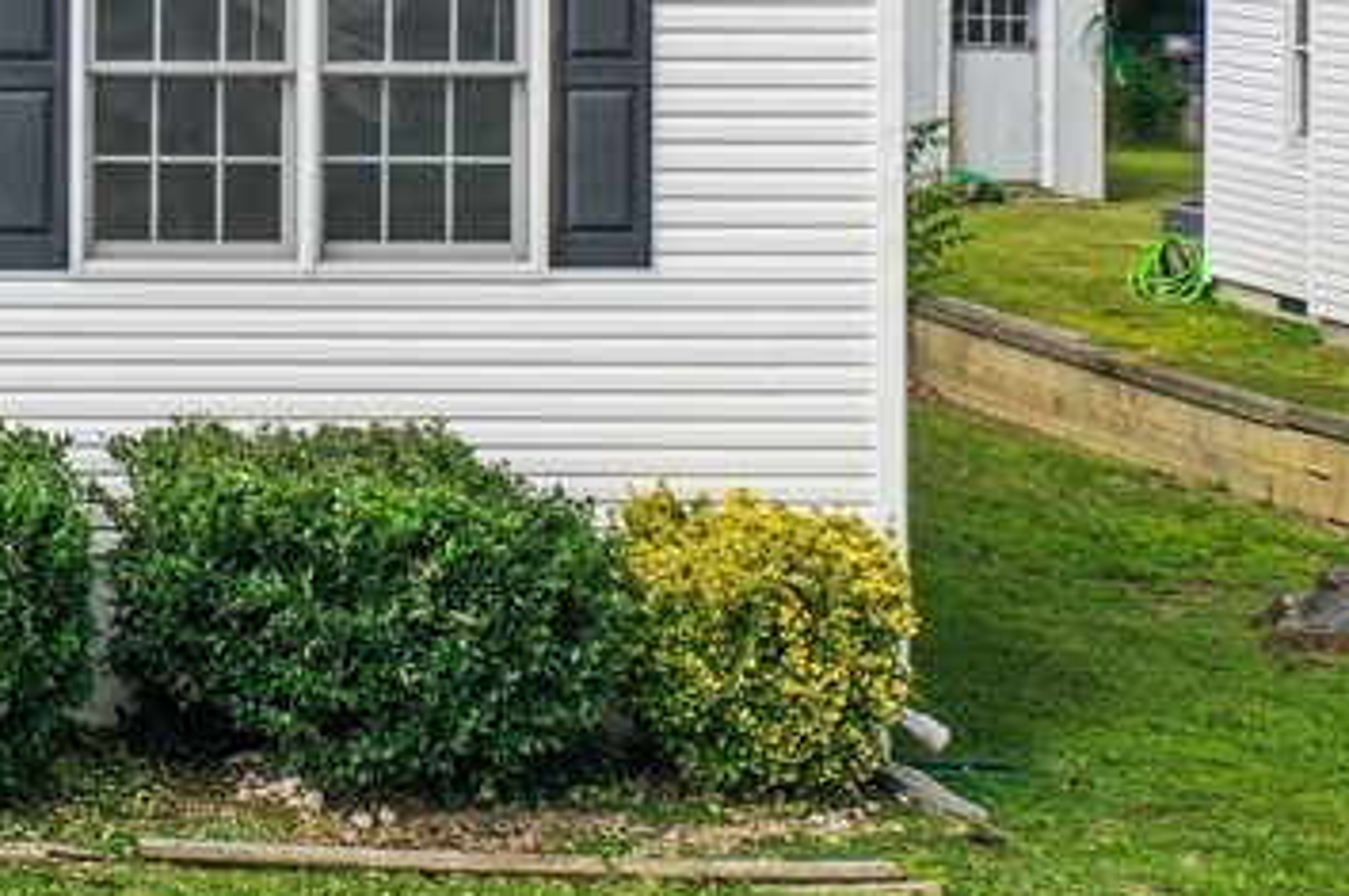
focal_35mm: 86
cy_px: -147
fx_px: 3218
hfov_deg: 21.1
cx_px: -499
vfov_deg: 15.3
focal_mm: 10.26
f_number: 3.5
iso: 100
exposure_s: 1/40
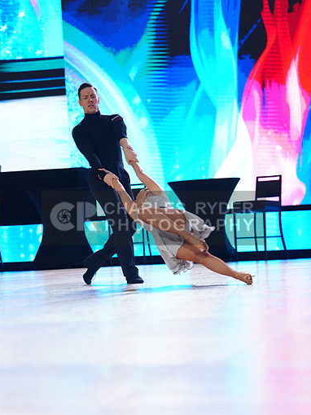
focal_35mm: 127
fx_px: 1521
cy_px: 219
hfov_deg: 11.7
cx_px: 154
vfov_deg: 15.5
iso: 2000
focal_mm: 116
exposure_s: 1/500
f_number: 2.8
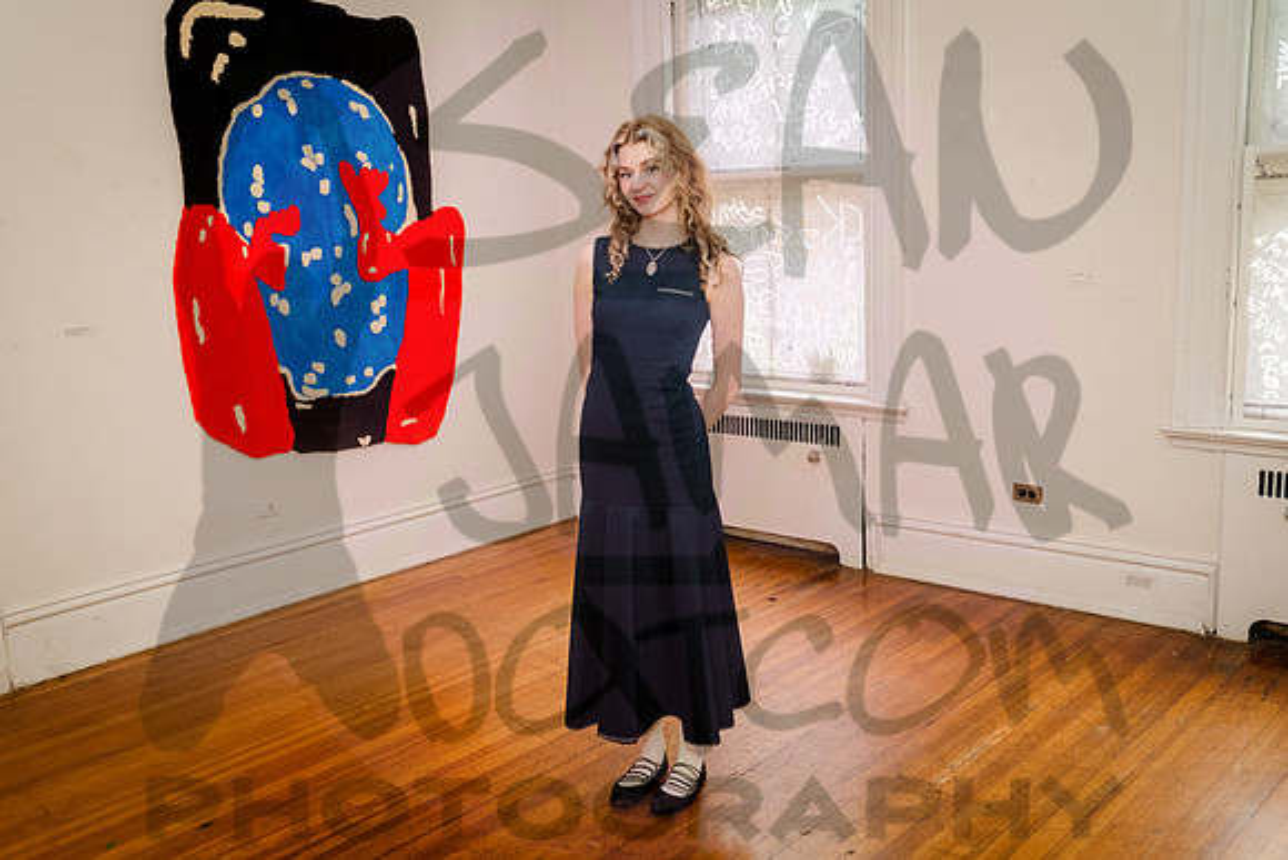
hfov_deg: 54.4
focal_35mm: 35
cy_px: 430
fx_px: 1252
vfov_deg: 37.9
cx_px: 644
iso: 2000
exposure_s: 1/200
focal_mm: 35
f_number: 4
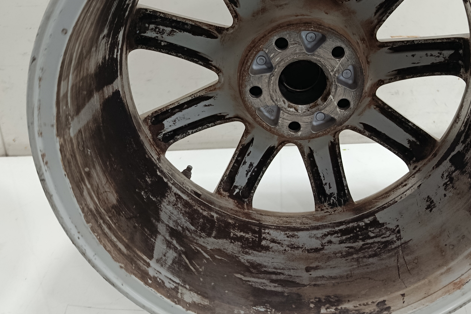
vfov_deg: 33.1
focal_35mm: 40
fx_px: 523
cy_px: 105
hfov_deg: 48.1
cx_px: 288
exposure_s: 1/50
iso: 667
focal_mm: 5.24
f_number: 1.7
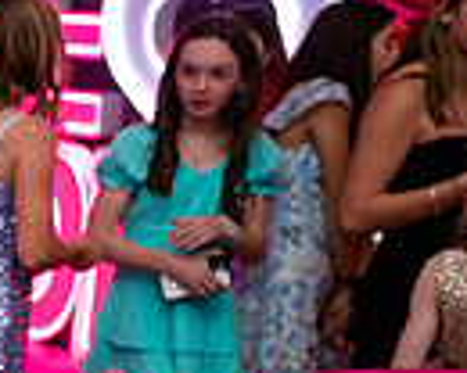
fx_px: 1576
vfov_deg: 13.3
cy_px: 375
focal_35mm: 114
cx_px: -507
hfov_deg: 13.9
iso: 1250
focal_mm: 26.5
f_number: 3.2
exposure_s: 1/125
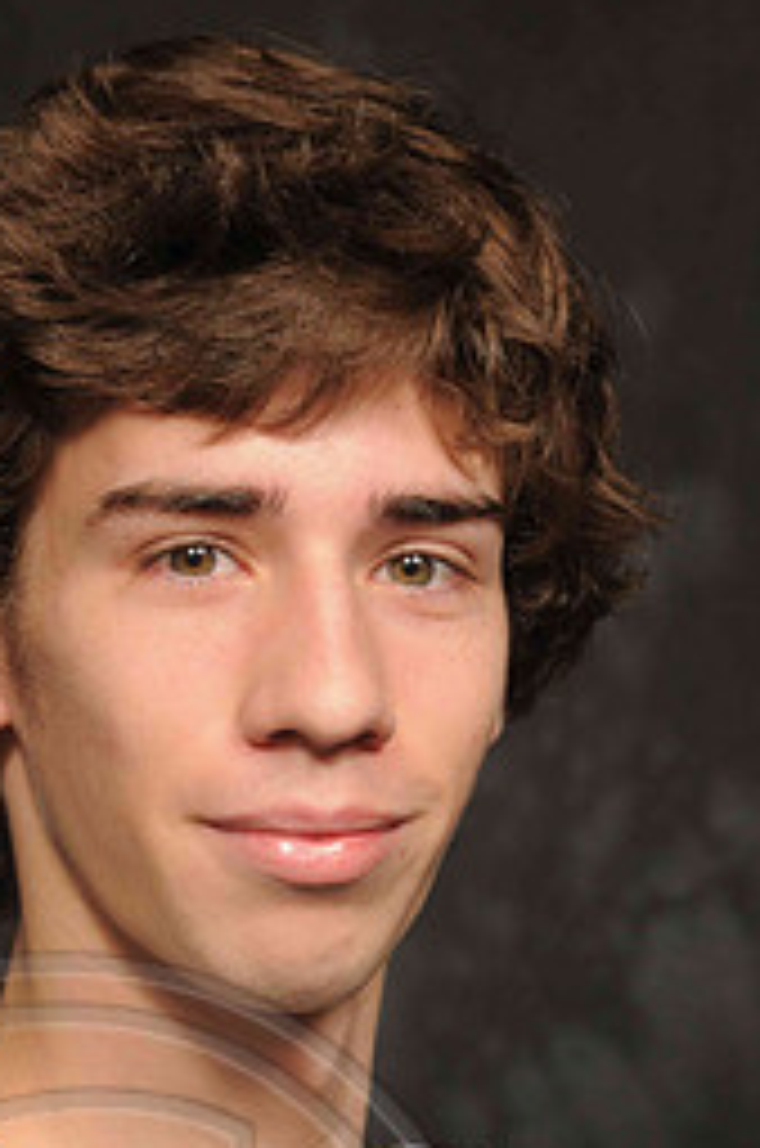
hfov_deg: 5.4
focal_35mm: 252
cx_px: 250
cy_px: 810
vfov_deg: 8.2
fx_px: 8008
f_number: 5.6
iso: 200
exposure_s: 1/30
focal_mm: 95
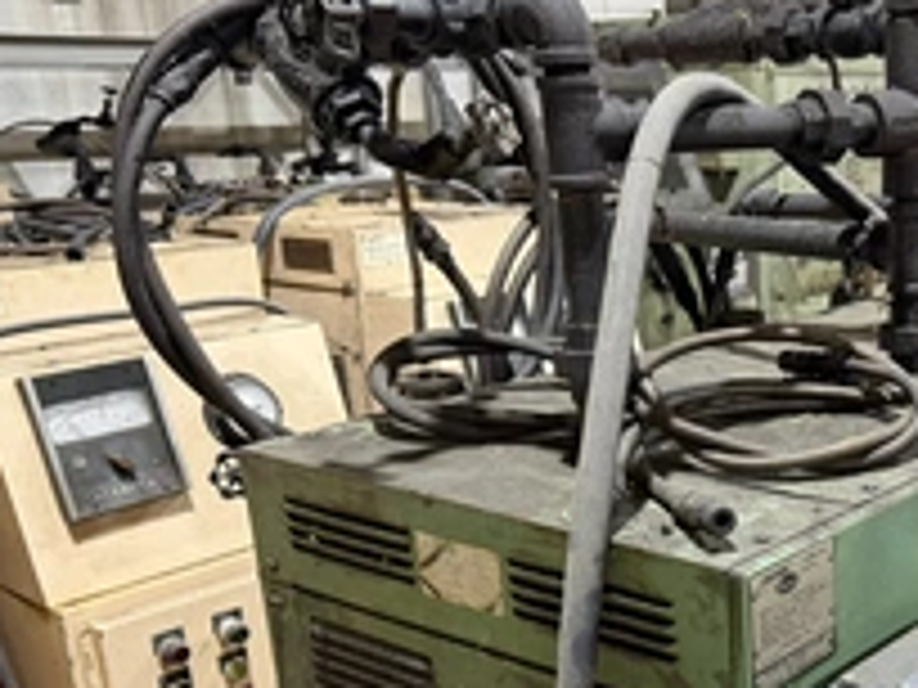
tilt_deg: -15.7
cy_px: 522
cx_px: 842
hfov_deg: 37.5
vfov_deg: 30.3
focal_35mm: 47
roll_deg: +0.7
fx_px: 1246
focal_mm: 6.76
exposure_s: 1/60
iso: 400
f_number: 1.78
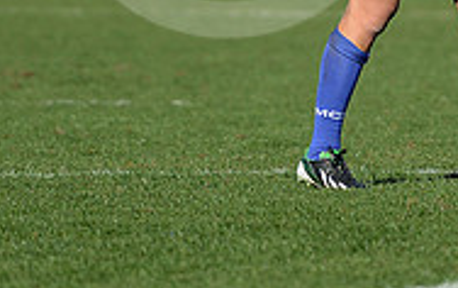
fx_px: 7848
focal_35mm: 628
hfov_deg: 3.3
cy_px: -135
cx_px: 643
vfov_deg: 2.1
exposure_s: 1/2500
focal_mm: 200
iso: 250
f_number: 2.8
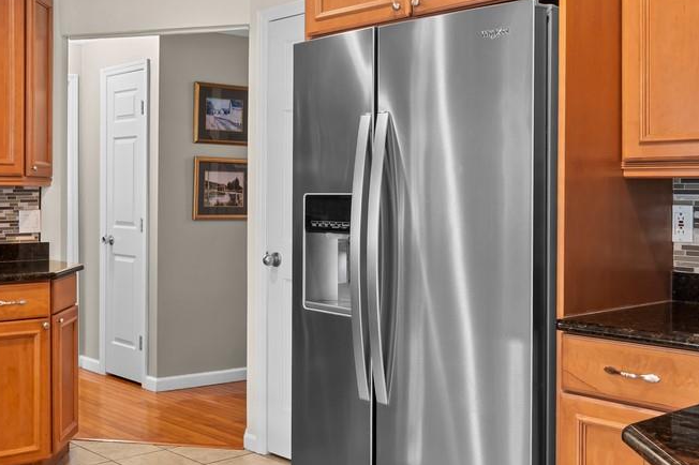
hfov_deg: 42.8
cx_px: 158
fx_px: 854
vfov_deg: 30.3
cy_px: 171
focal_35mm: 44
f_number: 10
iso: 200
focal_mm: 14
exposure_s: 1.3
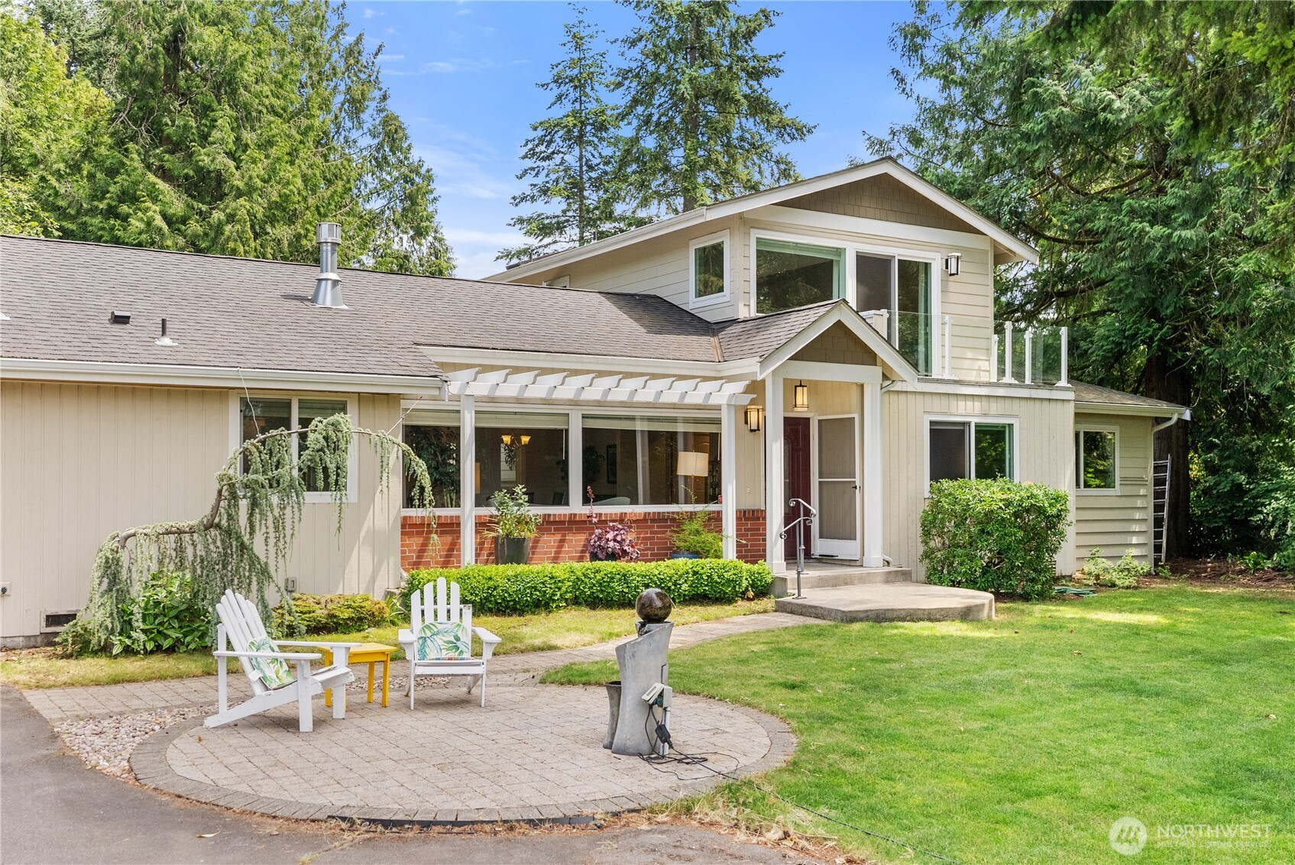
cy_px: 432
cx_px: 648
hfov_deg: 54.4
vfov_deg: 37.9
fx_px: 1260
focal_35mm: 35
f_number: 5.6
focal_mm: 35
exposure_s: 1/800
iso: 800
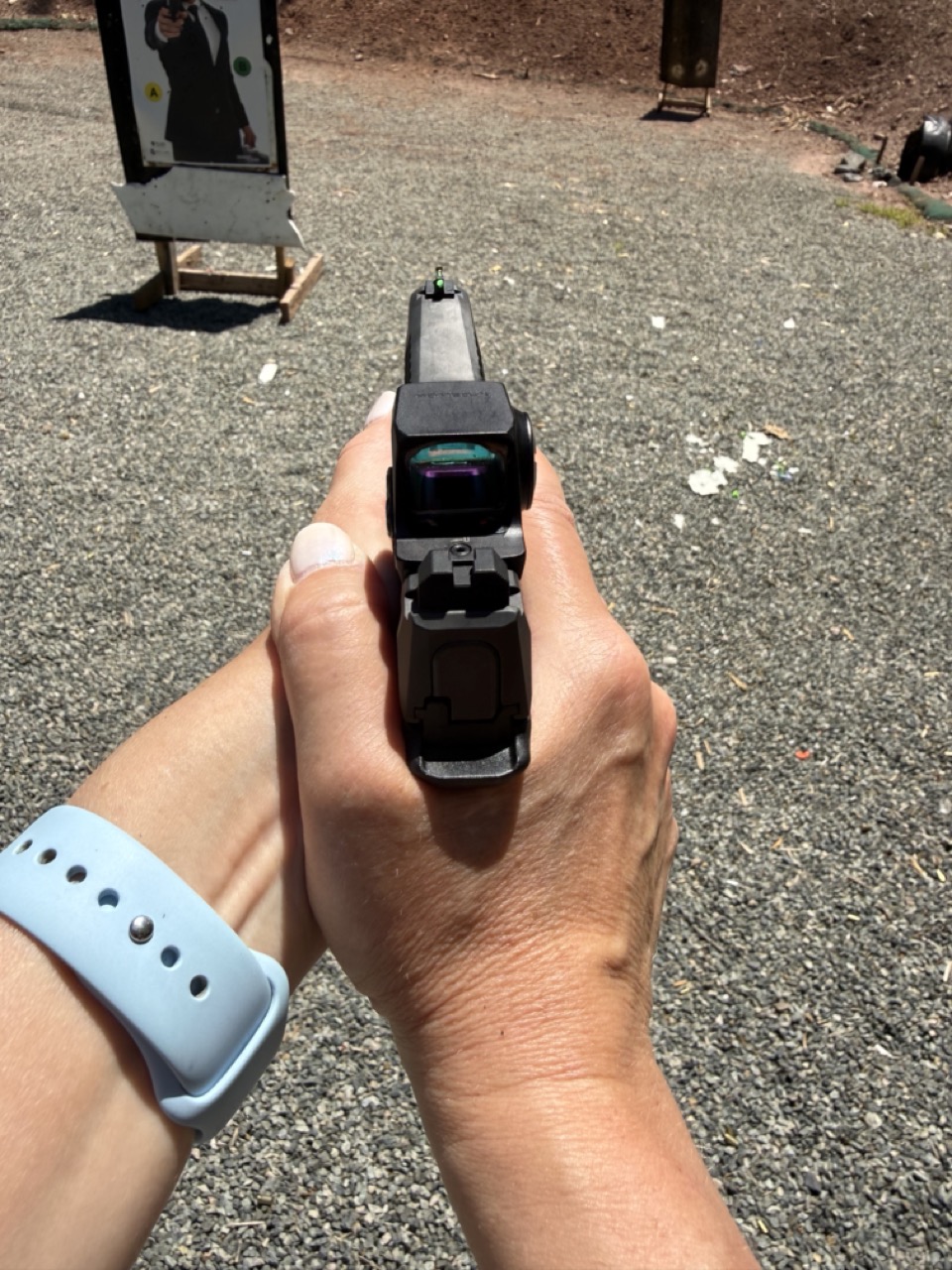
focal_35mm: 24
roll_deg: -3.2
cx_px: 476
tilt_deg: -33.7
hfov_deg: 56.8
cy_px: 635
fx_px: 880
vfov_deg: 71.6
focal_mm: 2.22
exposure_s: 1/1976
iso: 40
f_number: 2.2
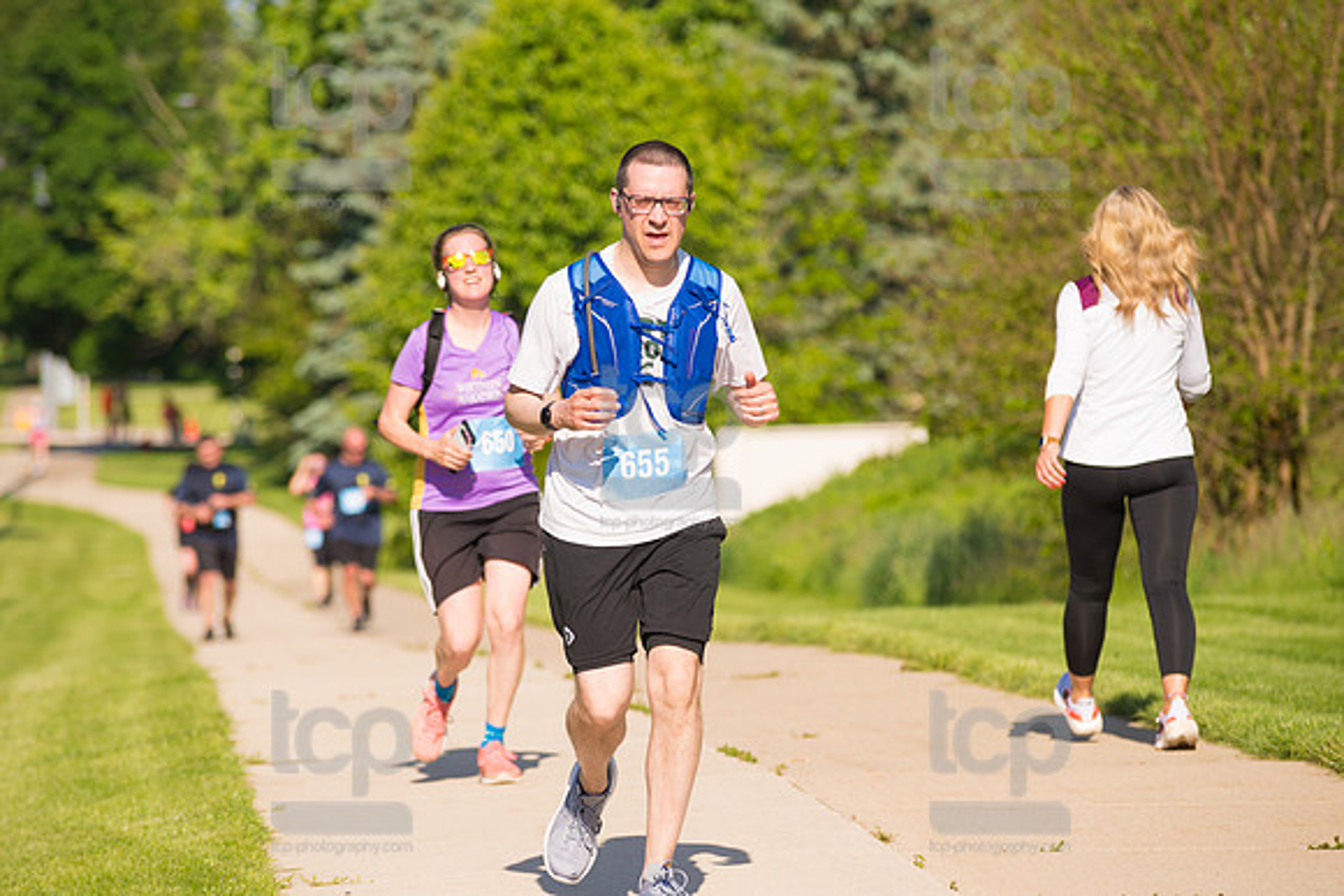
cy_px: 448
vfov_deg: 6.9
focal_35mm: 200
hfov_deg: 10.3
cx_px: 672
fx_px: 7468
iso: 400
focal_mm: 200
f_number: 5.6
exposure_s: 1/2000
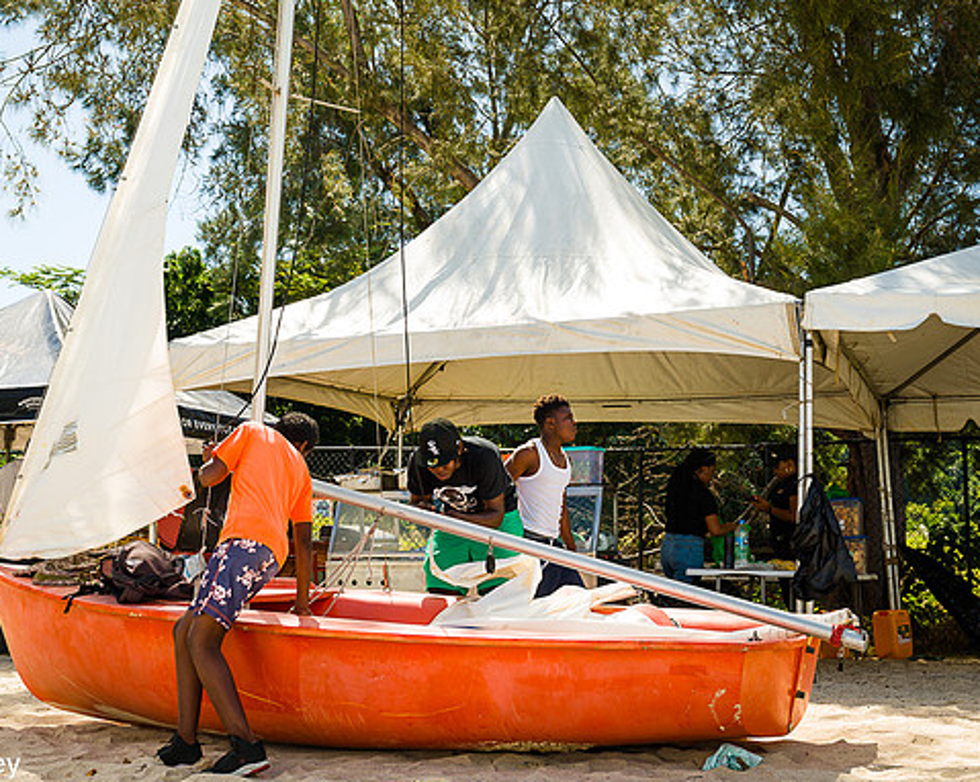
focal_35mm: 53
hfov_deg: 35.4
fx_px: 1535
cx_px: 539
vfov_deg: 28.5
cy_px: 354
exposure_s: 1/320
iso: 140
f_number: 6.3
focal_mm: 40
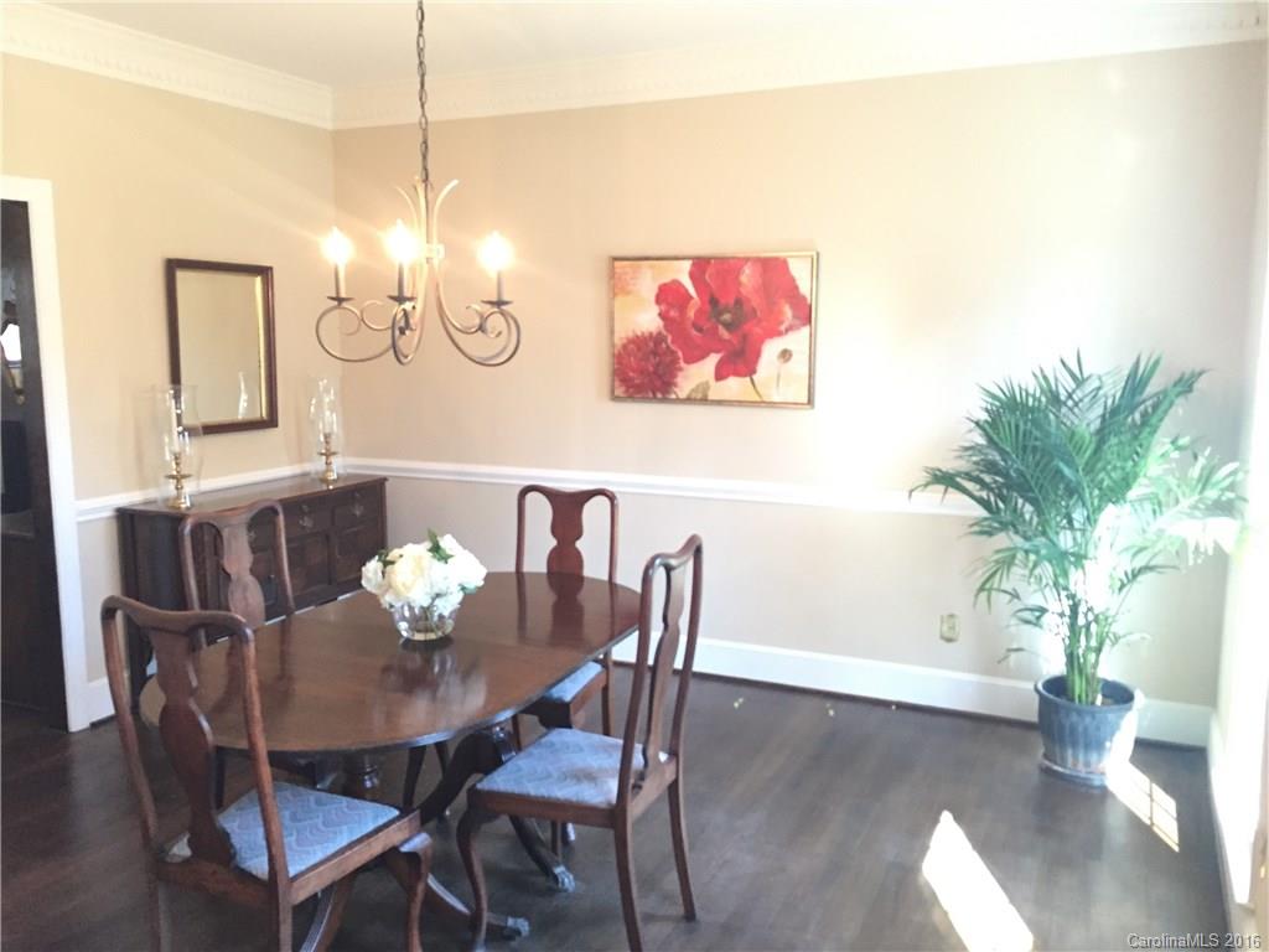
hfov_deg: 61.7
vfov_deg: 48.2
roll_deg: +0.1
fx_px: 1063
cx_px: 634
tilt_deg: -7.9
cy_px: 476
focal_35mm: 29
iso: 200
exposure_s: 1/30
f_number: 2.2
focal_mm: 4.15
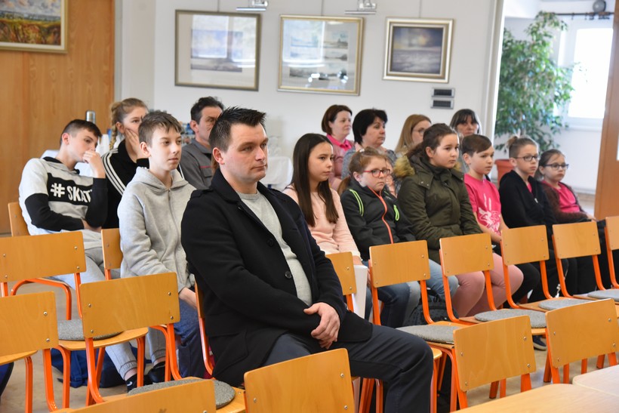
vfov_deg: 20.9
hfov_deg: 31.0
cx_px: 310
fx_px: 1118
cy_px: 206
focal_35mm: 65
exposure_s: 1/125
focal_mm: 65
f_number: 5.6
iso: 3200
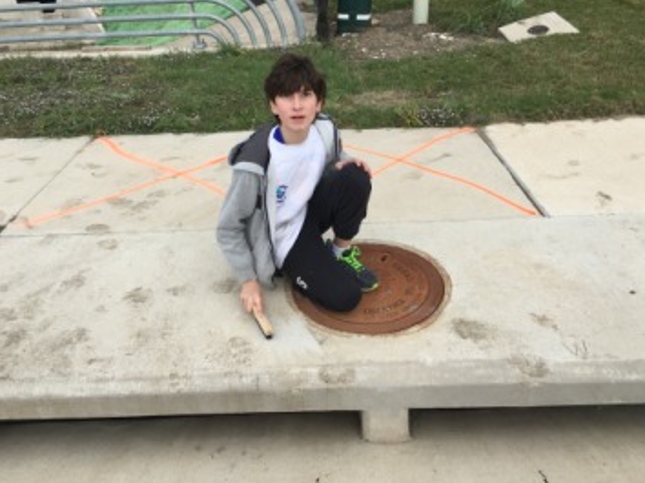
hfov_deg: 60.0
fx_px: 559
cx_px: 328
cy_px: 239
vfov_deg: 46.7
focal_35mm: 30
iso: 25
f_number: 2.2
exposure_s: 1/938
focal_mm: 4.15
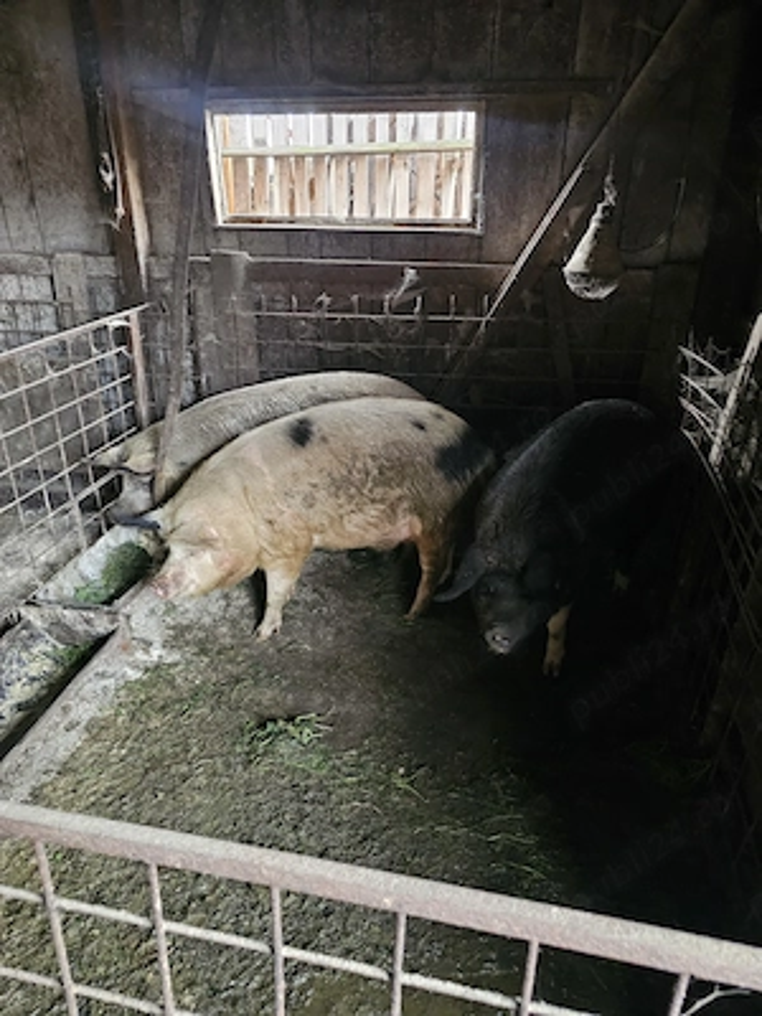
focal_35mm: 23
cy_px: 508
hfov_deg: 58.9
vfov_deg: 73.9
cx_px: 381
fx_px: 675
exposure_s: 1/25
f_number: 1.7
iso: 1600
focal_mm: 6.3
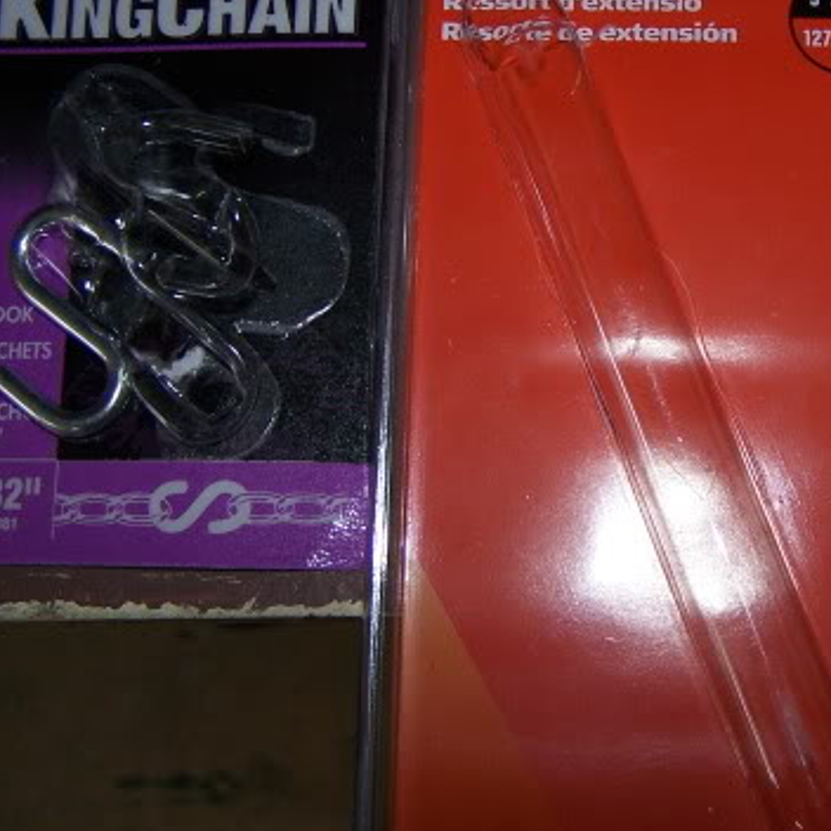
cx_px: 670
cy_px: 316
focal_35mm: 61
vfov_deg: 28.1
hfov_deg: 27.6
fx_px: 1657
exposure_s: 1/60
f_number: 2.8
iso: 80
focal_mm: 6.3
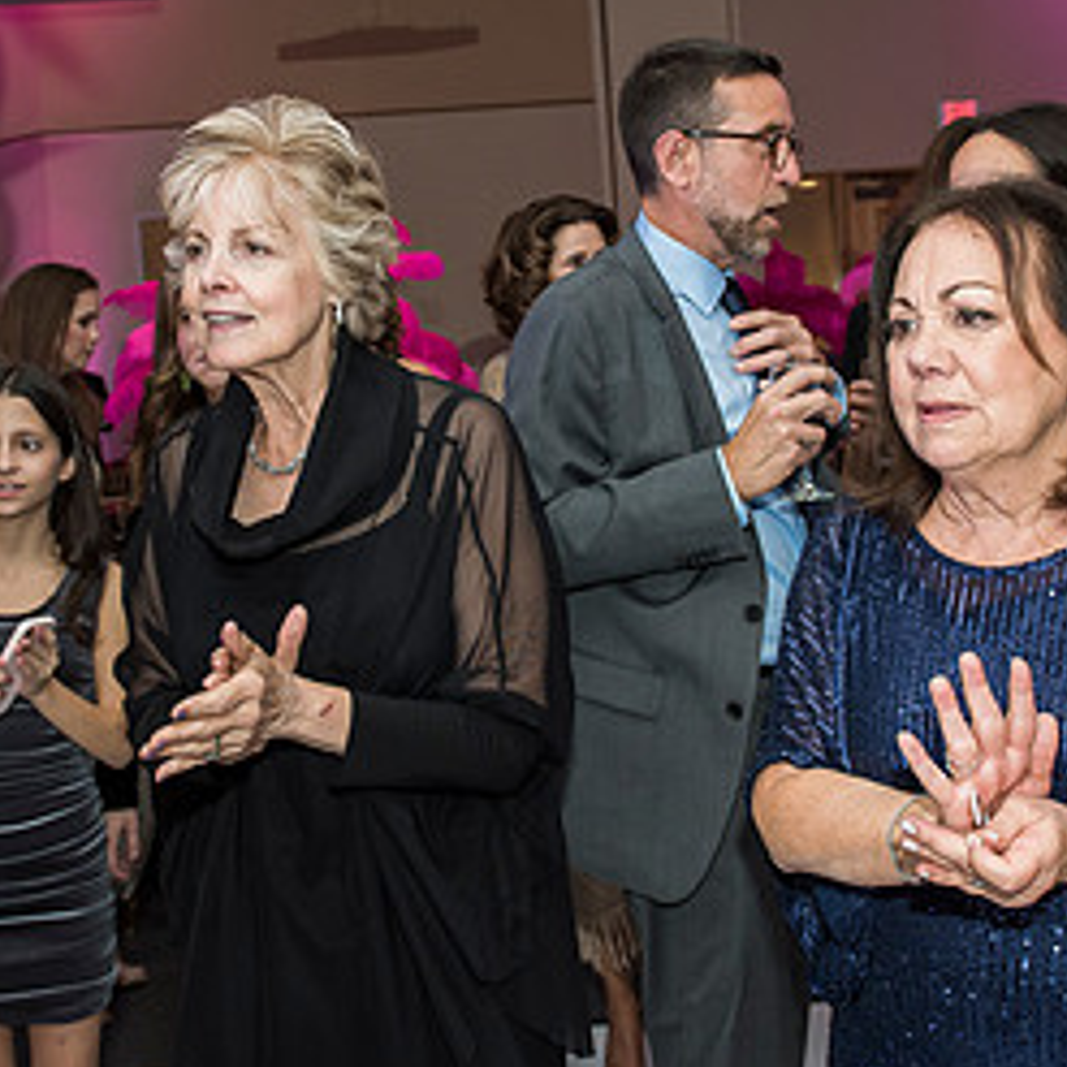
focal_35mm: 48
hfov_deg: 35.3
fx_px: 1674
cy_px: 395
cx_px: 454
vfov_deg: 35.2
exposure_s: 1/100
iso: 1000
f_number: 4
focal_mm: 24
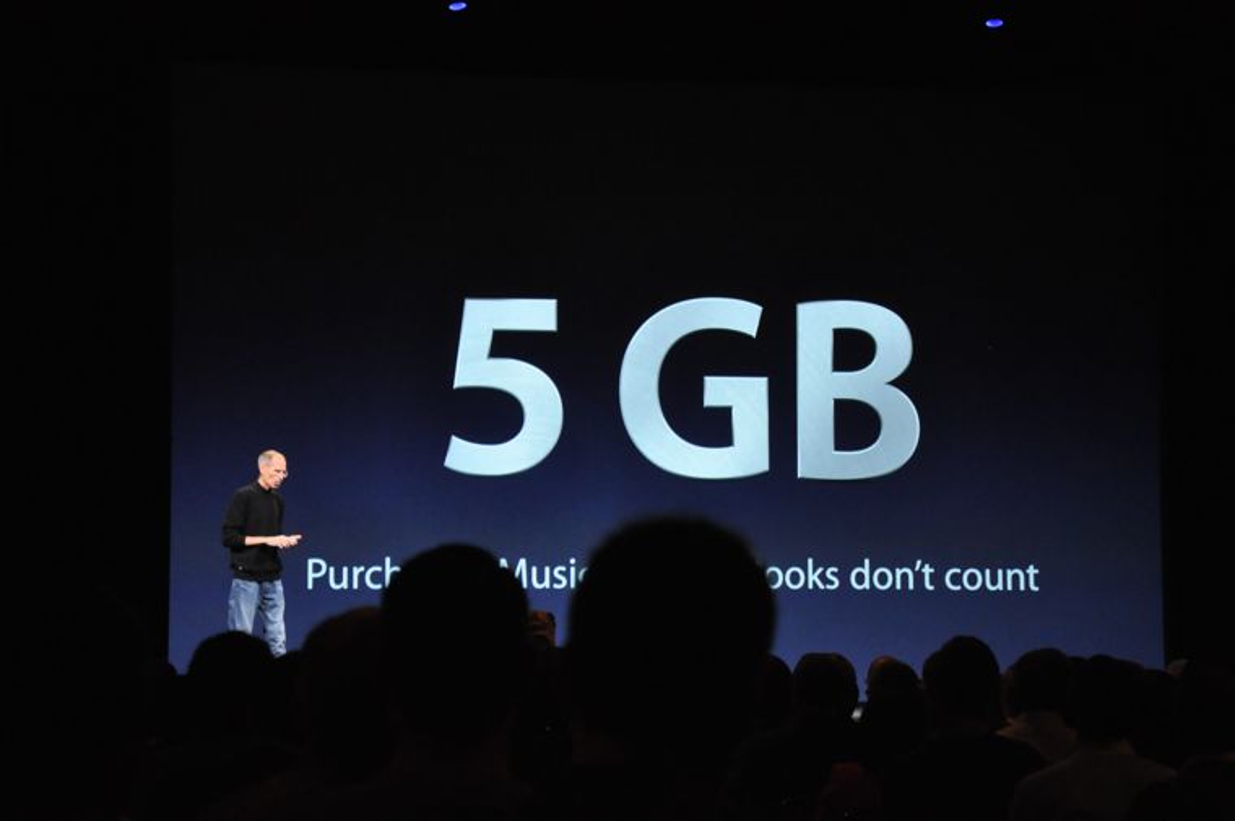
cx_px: 618
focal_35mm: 93
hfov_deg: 21.9
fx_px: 3187
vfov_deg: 14.7
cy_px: 410
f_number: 5.3
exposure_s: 1/60
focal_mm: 62
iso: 1600
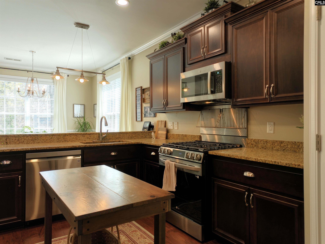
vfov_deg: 56.8
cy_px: 122
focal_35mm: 24
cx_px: 162
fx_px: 225
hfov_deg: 71.6
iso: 200
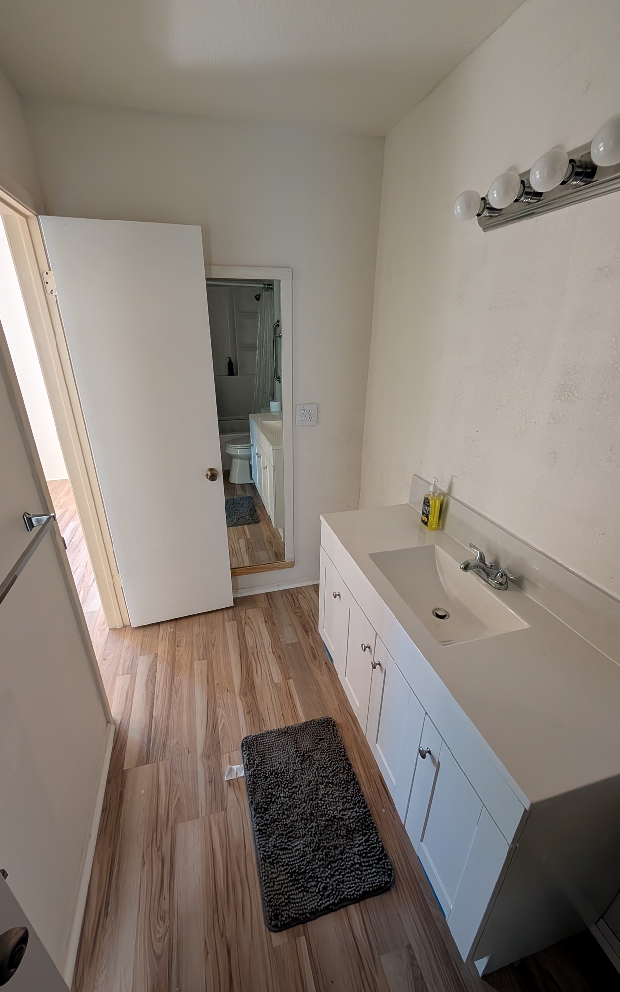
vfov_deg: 109.4
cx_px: 288
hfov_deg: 82.7
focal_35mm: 13
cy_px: 501
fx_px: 352
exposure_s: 1/23.8
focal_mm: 2.02
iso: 243
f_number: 1.7
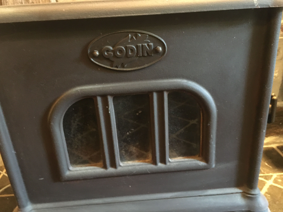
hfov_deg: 61.7
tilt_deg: -20.9
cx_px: 142
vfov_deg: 48.2
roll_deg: +4.7
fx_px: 237
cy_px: 106
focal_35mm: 29
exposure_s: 1/17
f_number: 2.2
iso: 500
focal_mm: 4.15
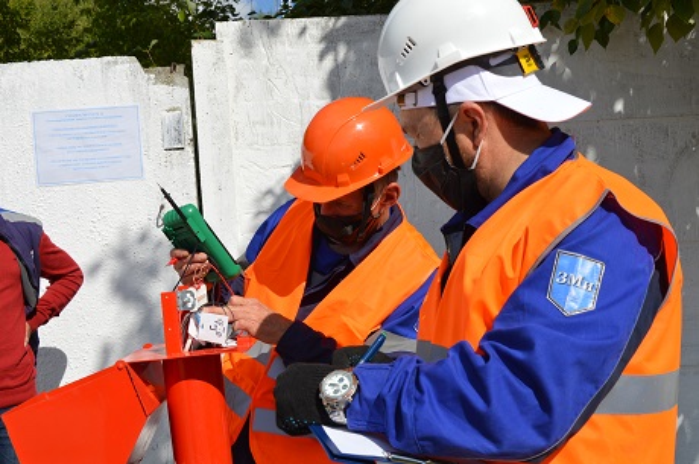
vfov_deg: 29.8
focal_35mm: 45
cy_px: 232
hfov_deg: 43.7
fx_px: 872
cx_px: 350
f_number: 9
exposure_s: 1/320
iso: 100
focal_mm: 30
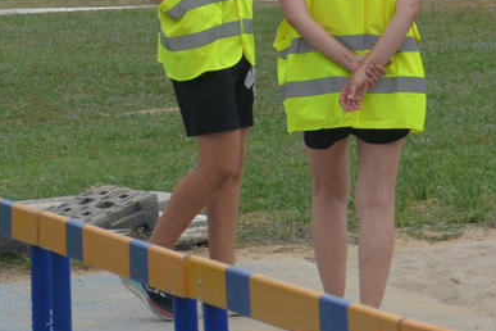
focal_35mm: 333
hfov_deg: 6.1
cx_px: -291
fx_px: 4588
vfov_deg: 4.1
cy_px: 158
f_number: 5.6
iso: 400
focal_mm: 42
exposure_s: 1/1250
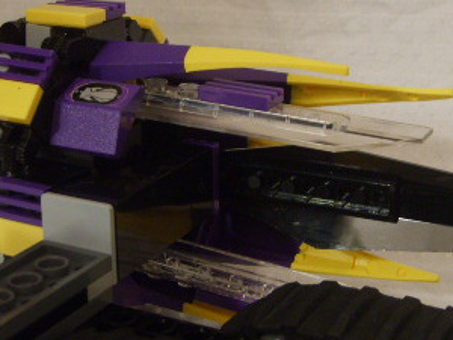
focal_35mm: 41
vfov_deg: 35.1
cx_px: 190
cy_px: 186
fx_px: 537
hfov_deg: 45.6
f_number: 2.8
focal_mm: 5.8
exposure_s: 1/4
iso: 140
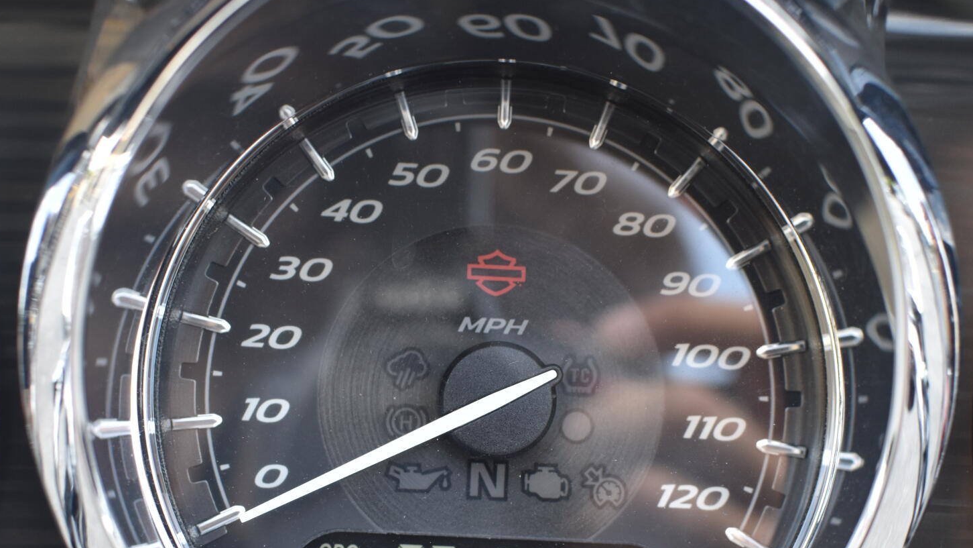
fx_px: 1954
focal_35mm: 76
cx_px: 500
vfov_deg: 15.9
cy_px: 411
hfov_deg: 28.0
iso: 400
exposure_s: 1/160
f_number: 6.3
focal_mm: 35
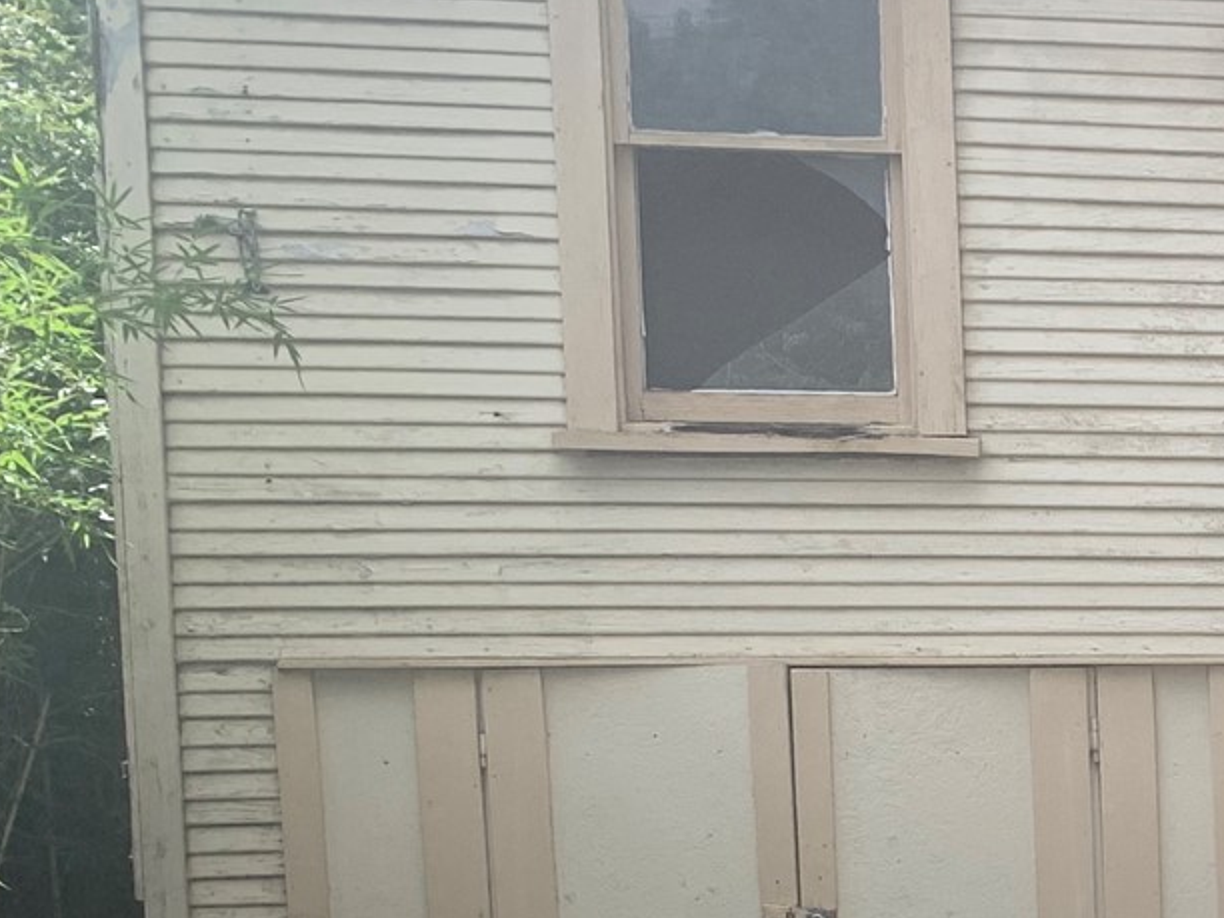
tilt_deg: -7.7
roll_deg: +0.7
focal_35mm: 87
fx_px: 3076
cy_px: 1002
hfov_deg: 19.1
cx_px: 1942
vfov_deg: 16.5
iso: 25
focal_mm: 4.25
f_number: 1.8
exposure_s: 1/1054
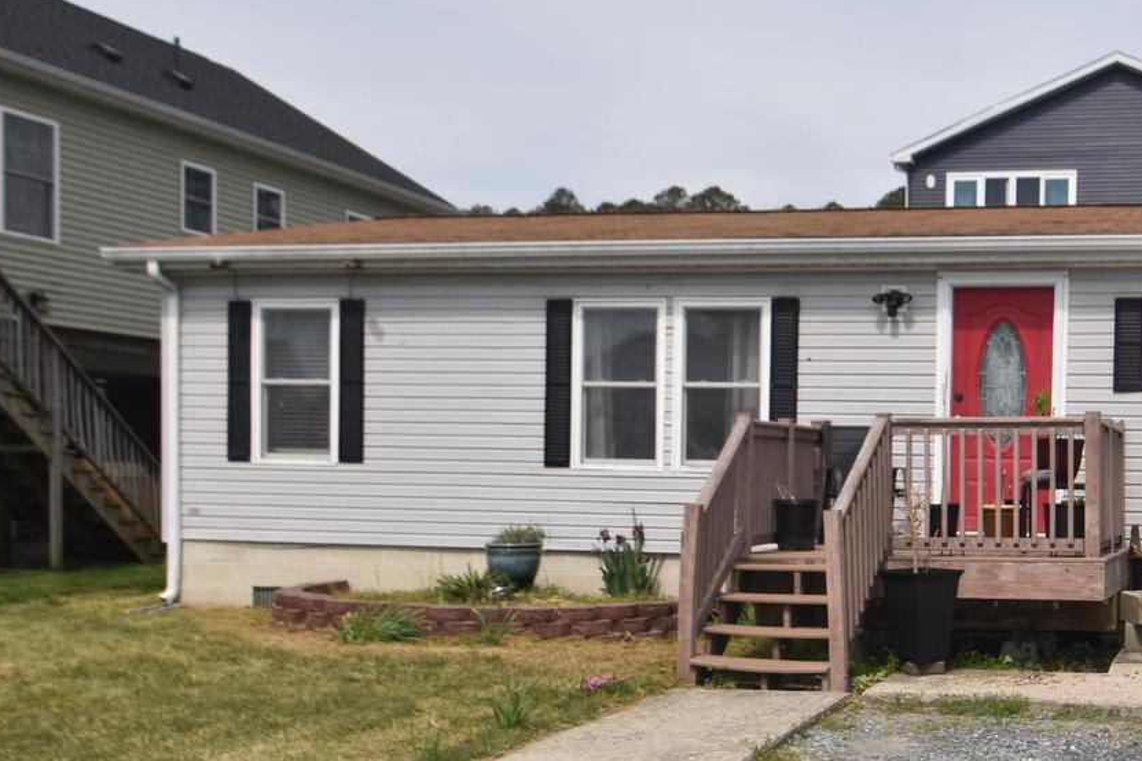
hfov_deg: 37.1
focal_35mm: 52
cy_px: 521
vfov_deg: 25.8
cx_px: 888
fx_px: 1649
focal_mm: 20
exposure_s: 1/200
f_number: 11
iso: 100
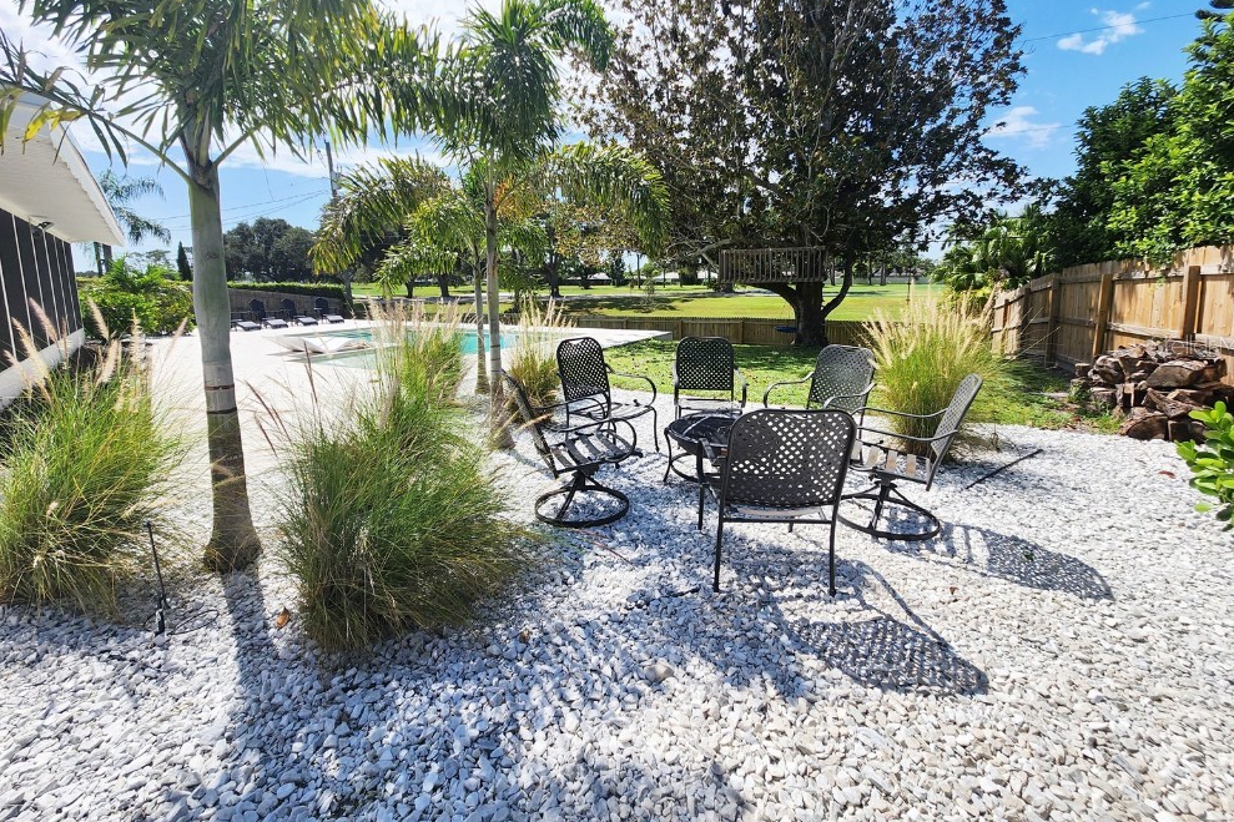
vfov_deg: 80.6
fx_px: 480
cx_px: 629
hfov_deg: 104.3
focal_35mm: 14
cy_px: 344
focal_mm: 2.2
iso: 50
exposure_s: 1/2333
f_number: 2.2
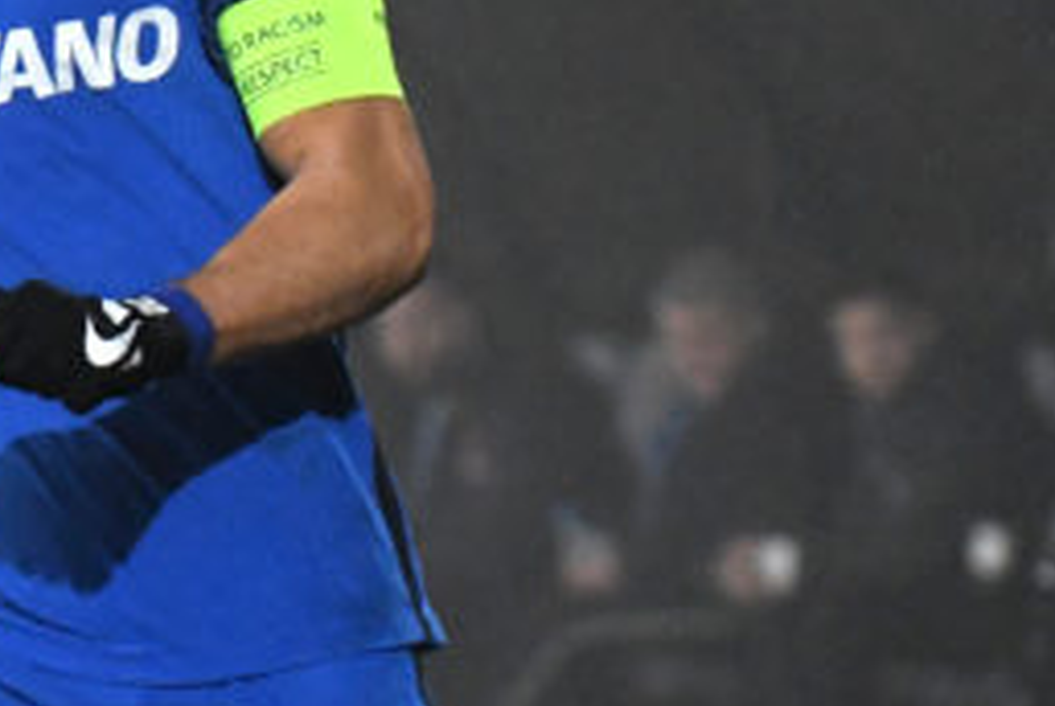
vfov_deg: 1.6
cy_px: 532
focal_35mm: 866
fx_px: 25407
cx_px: -587
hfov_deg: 2.4
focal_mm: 145
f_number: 2.8
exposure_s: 1/1600
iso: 4000
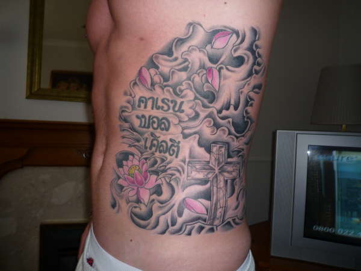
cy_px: 136
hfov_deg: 69.4
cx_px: 180
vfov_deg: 54.9
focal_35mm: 25
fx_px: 261
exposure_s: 1/30
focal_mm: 4.4
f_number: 4
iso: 100
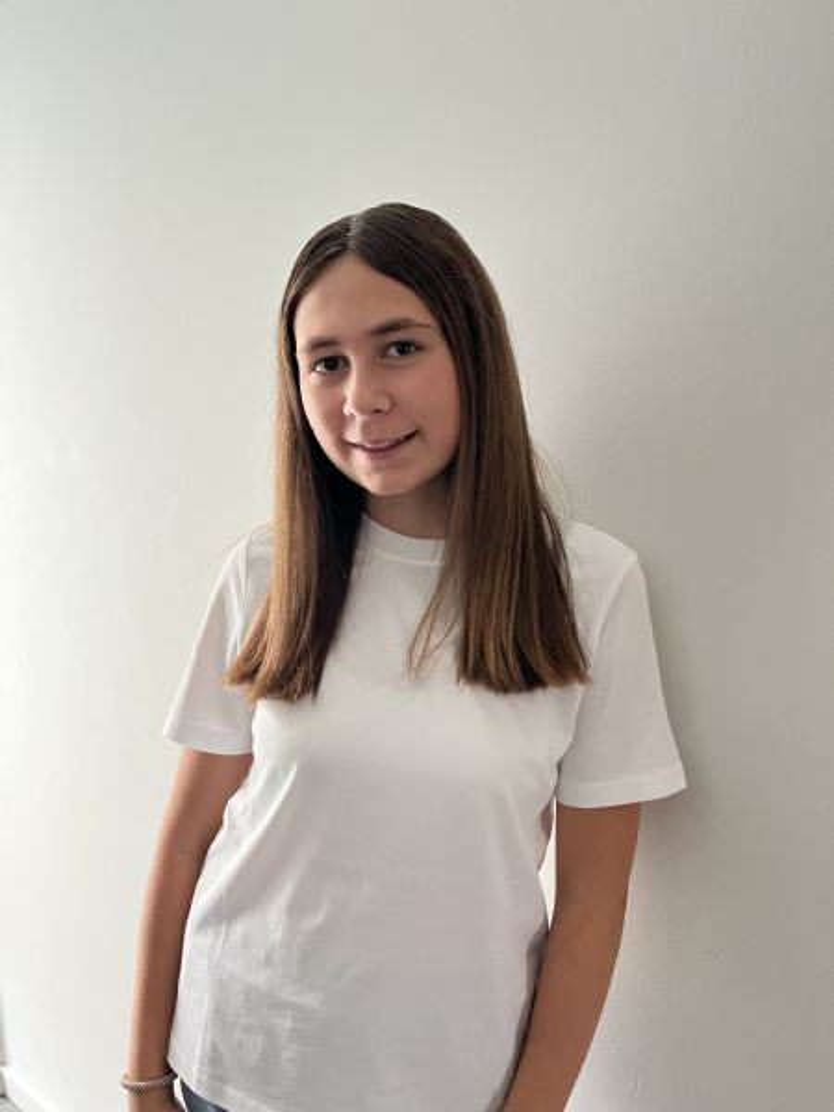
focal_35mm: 26
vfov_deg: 67.3
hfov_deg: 53.1
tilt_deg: -10.9
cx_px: 417
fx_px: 835
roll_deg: +0.7
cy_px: 556
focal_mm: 5.1
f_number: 1.6
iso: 320
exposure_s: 1/60
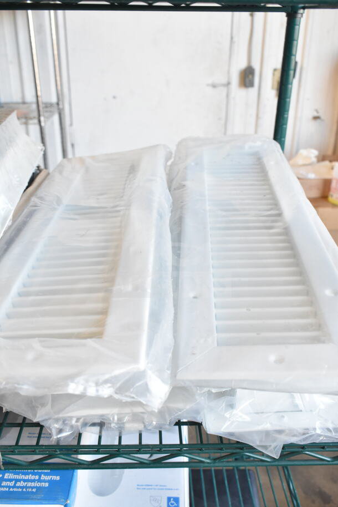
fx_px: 485
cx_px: 169
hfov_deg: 38.4
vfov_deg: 55.1
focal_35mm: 34
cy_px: 254
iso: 1600
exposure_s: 1/160
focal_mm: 23
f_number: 6.3
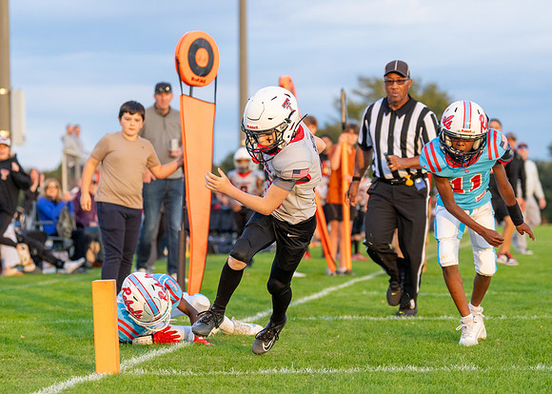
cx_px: 237
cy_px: 235
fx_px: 2295
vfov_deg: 9.8
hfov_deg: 13.7
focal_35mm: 146
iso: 1000
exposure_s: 1/1600
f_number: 2.8
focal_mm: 91
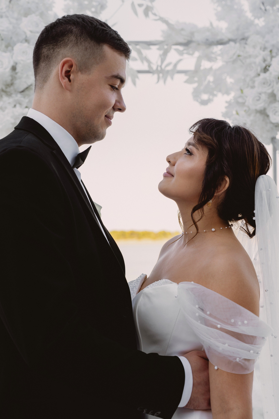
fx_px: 604
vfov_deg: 38.2
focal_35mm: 52
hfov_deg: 26.0
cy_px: 210
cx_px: 140
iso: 80
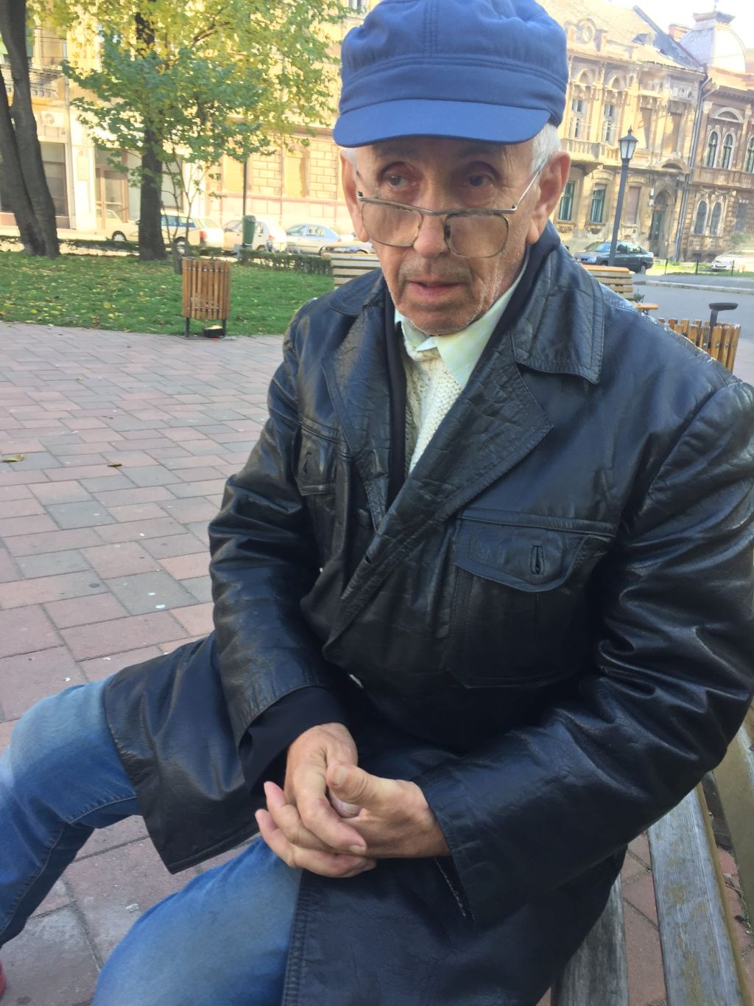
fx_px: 842
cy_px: 503
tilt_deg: -17.2
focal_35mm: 29
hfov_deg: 48.2
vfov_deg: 61.7
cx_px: 377
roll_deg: -1.8
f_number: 2.2
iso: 40
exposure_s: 1/100
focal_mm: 4.15
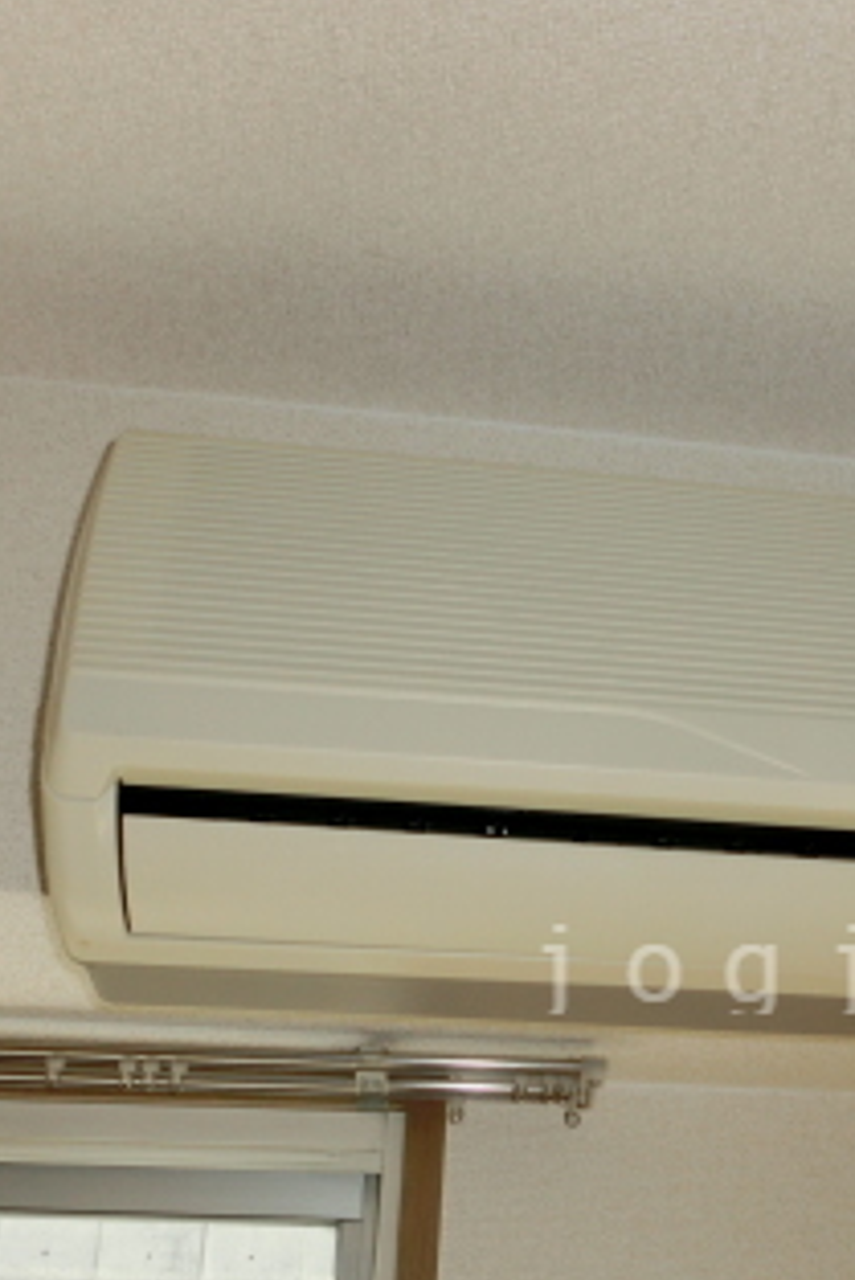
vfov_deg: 37.9
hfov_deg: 25.5
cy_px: 965
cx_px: 814
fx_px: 1815
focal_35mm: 51
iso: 80
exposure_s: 1/250
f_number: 3
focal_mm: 4.24
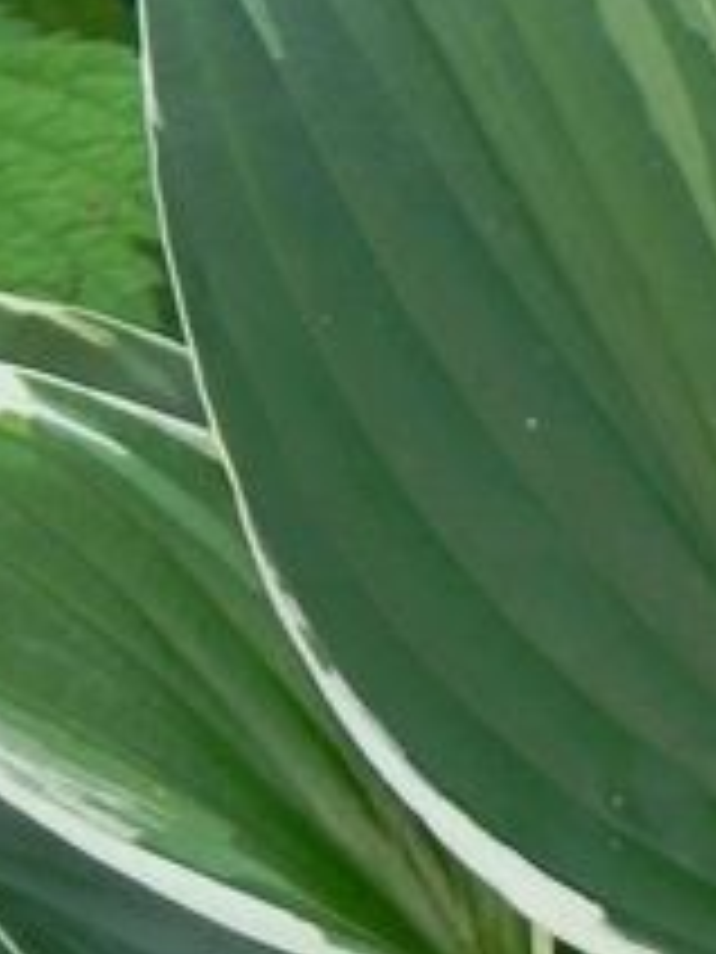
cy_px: 1174
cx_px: 788
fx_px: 9873
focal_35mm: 358
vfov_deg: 5.5
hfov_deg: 4.1
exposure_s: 1/40
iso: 160
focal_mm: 16.9
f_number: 4.5
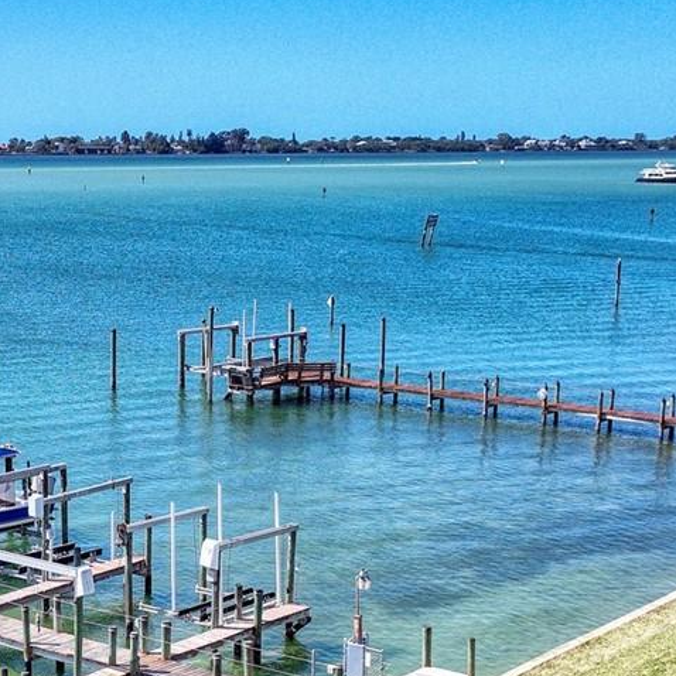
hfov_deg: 23.9
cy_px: 558
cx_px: 123
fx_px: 1569
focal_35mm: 71
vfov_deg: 23.9
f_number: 2.8
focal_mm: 12.3
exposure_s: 1/3200
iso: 100
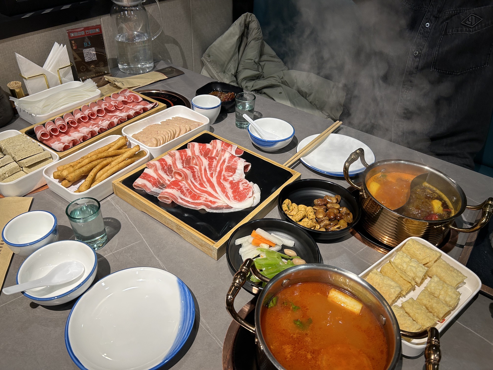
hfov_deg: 67.3
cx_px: 246
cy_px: 185
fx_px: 370
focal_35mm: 26
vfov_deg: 53.1
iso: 64
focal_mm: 5.7
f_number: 1.5
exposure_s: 1/100
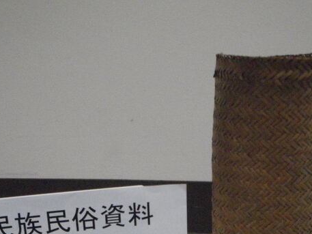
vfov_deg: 28.7
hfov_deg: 38.9
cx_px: 165
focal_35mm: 49
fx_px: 442
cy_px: 204
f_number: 3.5
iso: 800
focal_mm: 5
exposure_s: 1/50
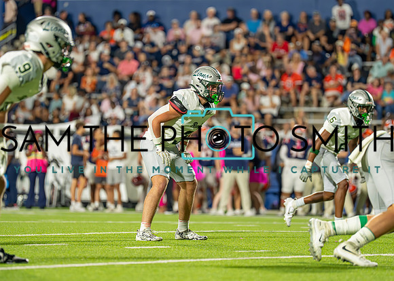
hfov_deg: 7.0
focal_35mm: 289
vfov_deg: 5.0
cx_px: 183
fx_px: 3229
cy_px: 143
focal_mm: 200
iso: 3200
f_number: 2.8
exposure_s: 1/1000
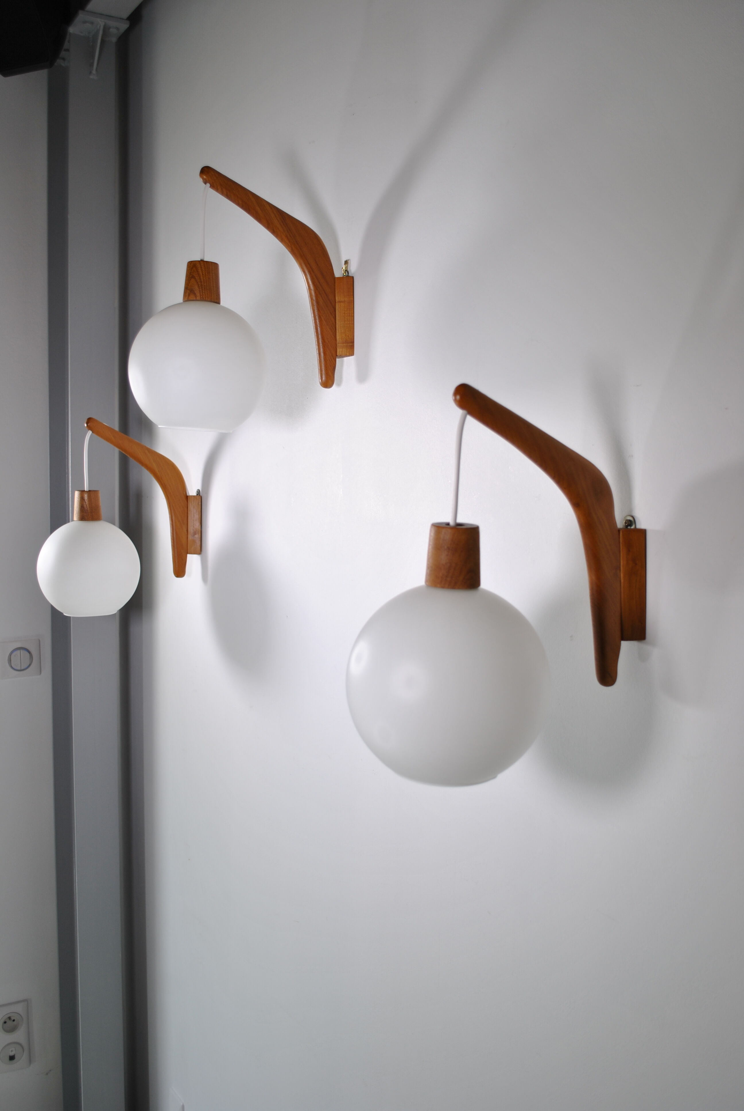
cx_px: 372
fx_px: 1020
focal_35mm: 33
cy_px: 556
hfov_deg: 40.1
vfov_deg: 57.2
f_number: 4
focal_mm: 22
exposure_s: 1/80
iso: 100
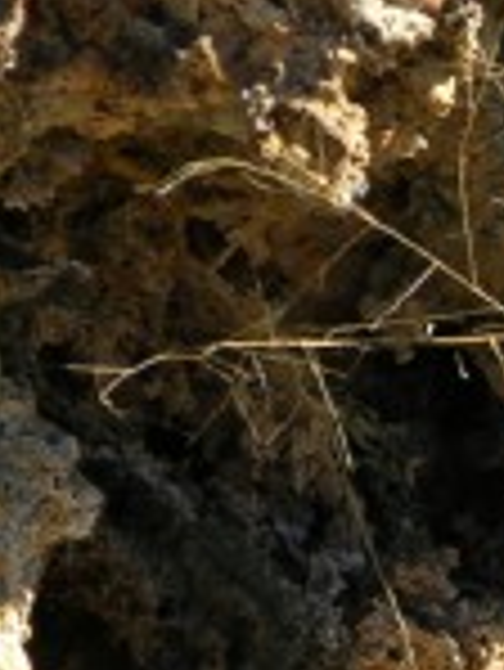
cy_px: -319
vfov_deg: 2.6
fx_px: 14965
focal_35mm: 772
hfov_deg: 1.9
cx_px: 1292
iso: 50
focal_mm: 37.7
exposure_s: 1/194
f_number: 4.4
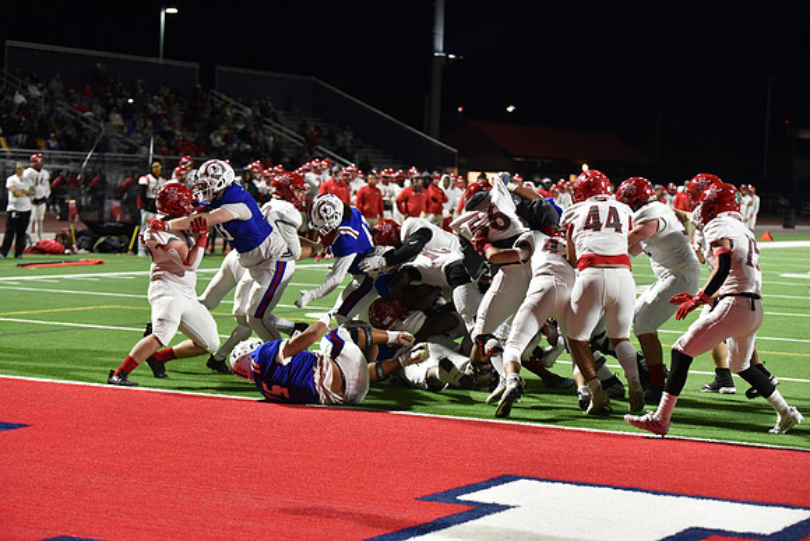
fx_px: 2070
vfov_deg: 14.9
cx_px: 405
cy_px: 270
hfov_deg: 22.1
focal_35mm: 92
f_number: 2.8
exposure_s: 1/500
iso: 5000
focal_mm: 92
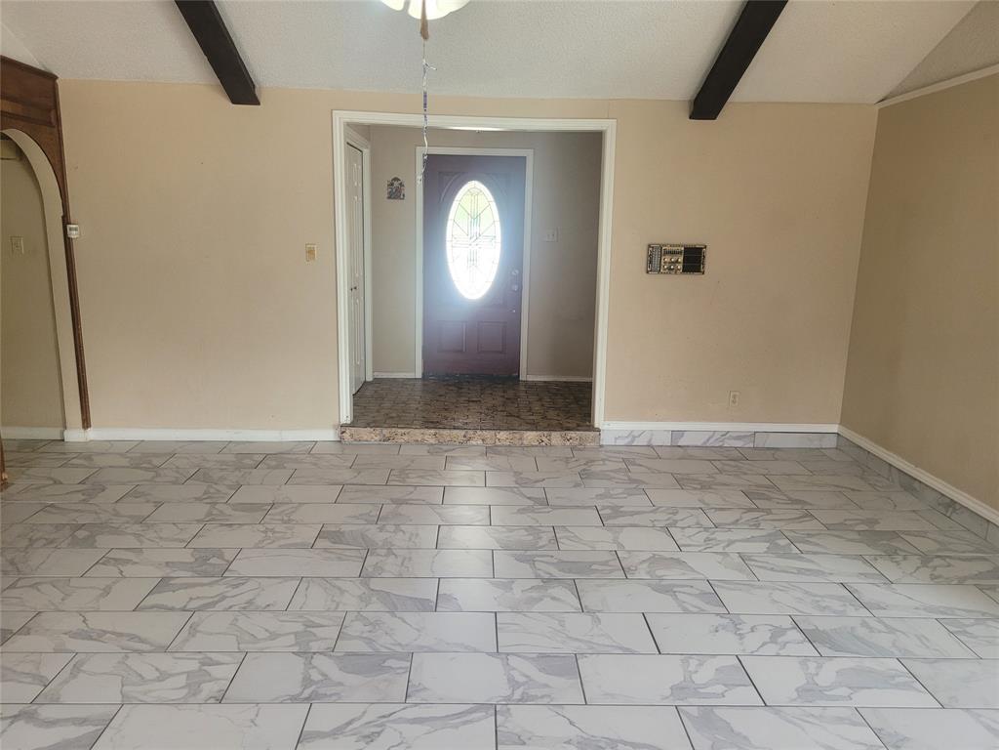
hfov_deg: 67.3
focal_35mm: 26
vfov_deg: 53.1
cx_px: 500
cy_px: 375
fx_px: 750
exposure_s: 1/60
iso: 200
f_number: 1.8
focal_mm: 5.4
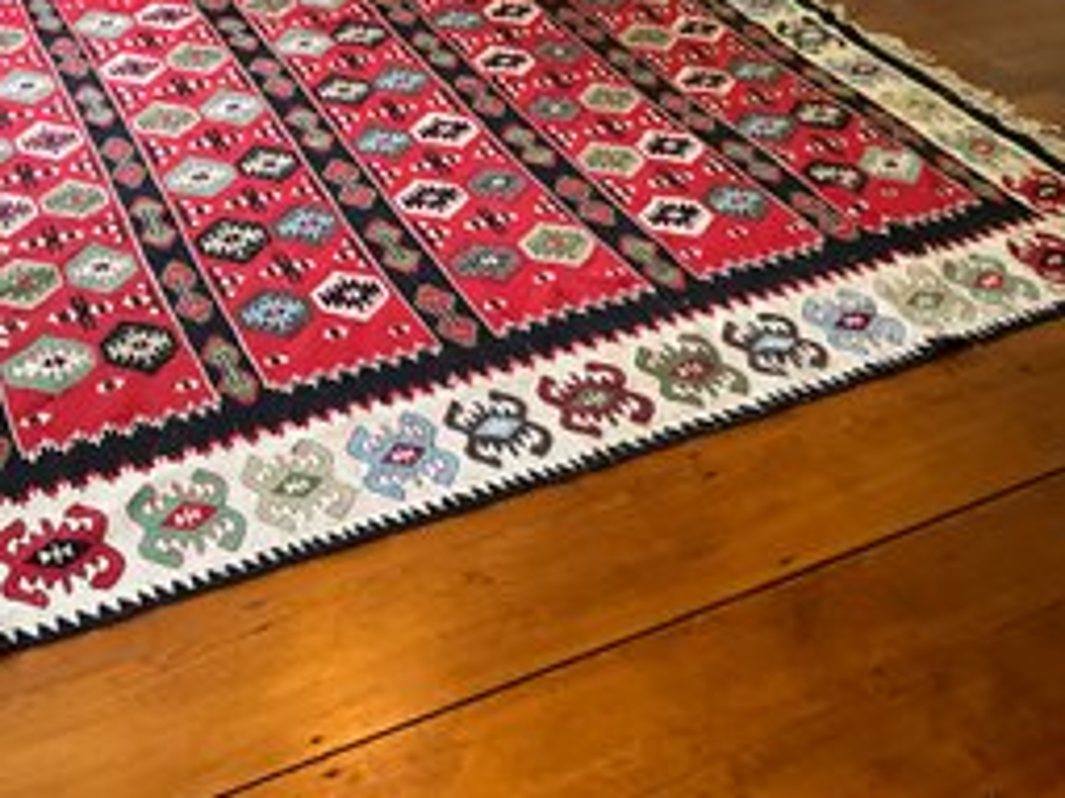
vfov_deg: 36.5
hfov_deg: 47.3
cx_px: 382
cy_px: 274
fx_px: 1199
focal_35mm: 39
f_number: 1.8
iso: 200
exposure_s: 1/60
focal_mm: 3
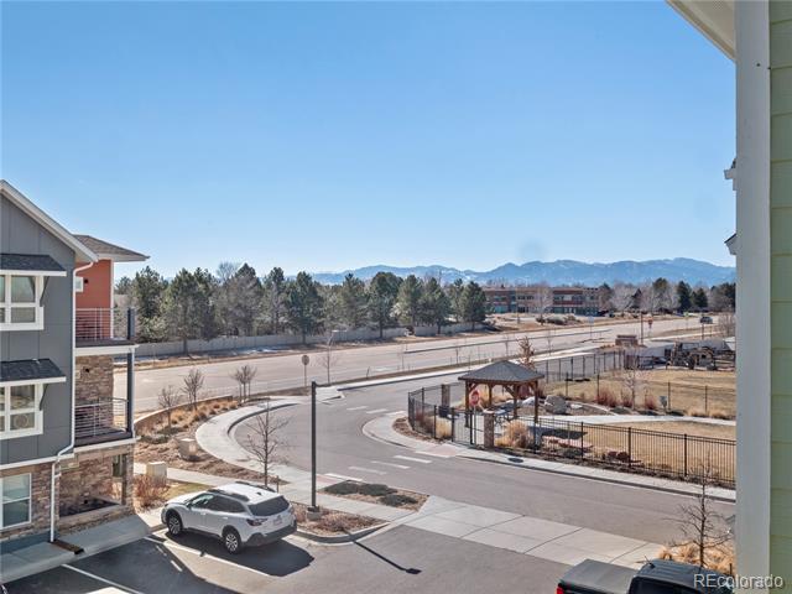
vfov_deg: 38.7
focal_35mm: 37
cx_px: 396
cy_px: 297
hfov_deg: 50.1
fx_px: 847
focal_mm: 18
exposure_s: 1/400
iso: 200
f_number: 8
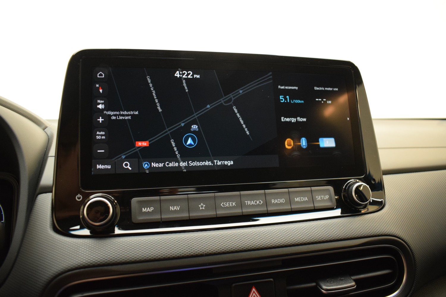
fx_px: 334
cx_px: 223
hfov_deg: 67.4
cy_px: 148
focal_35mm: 27
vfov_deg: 47.9
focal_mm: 18
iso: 2200
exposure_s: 1/60
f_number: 3.5
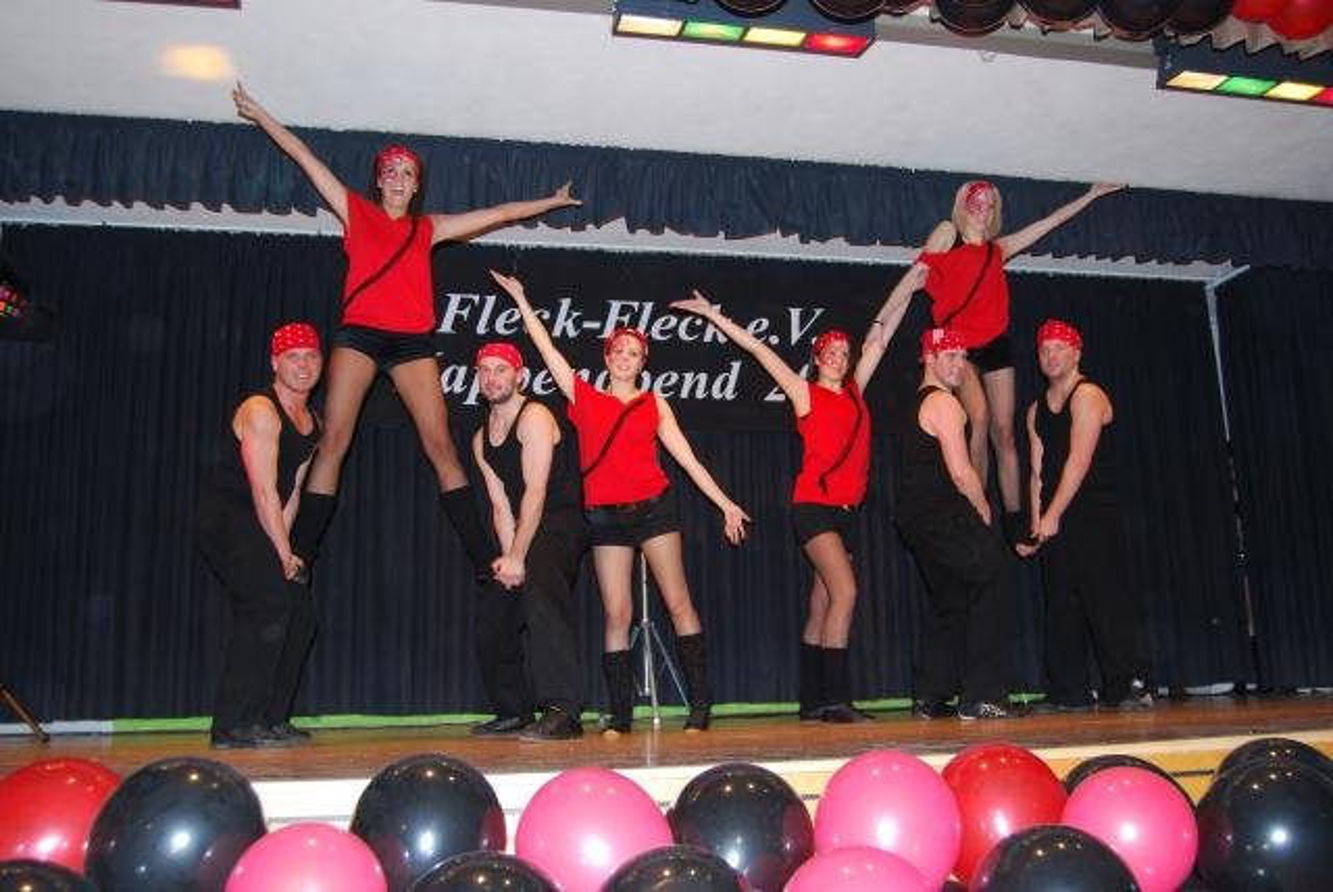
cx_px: 666
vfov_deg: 43.7
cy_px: 446
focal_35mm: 30
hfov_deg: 61.9
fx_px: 1112
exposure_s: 1/60
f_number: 4
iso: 400
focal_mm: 20
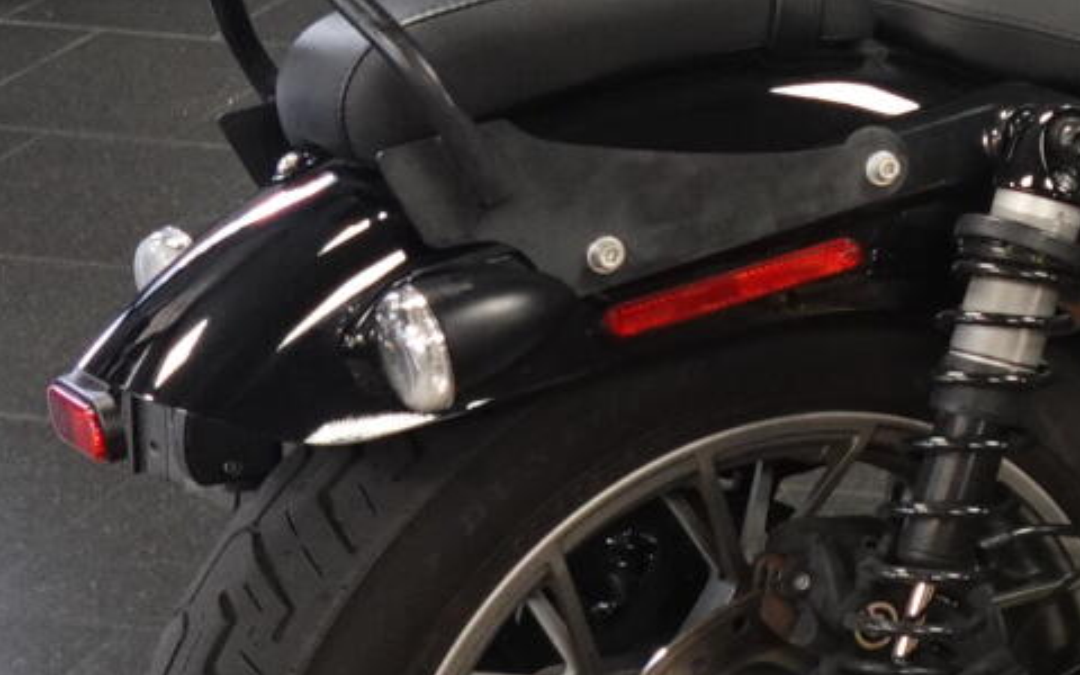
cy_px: -179
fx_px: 2502
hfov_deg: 20.1
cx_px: 1737
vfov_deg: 14.8
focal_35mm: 85
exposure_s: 1/80
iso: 640
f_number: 2
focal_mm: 7.6
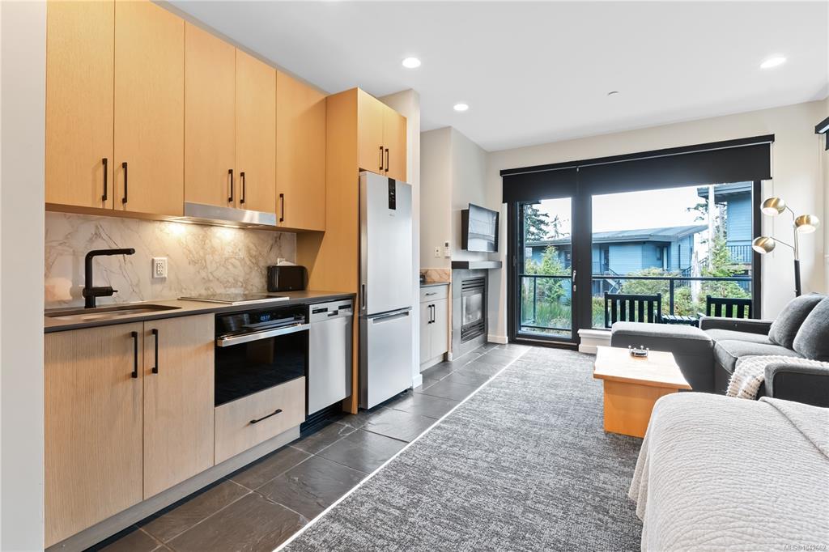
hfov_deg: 96.8
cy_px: 276
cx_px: 414
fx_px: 368
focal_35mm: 16
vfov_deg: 73.7
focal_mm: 16
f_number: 11
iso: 200
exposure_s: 8
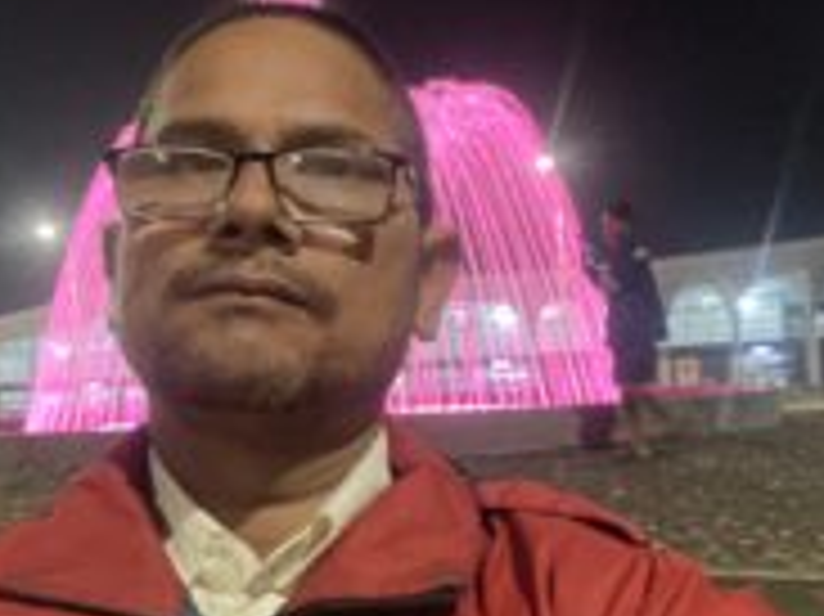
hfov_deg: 42.0
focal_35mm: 45
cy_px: 335
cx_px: 356
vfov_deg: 32.1
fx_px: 1070
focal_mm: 2.71
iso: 1000
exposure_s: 1/17
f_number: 2.2
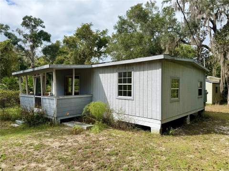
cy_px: 86
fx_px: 159
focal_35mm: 24
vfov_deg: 56.8
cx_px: 114
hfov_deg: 71.6
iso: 80
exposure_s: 1/4049
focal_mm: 6.76
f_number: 1.78
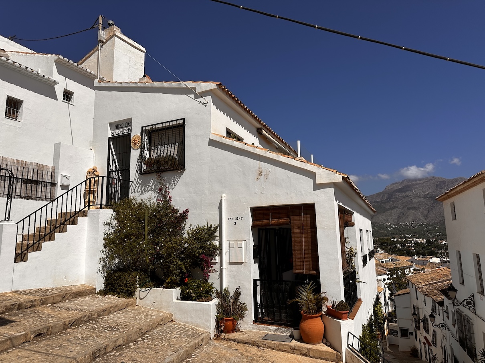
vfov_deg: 56.8
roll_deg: +1.6
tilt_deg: +9.1
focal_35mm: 24
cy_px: 182
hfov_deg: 71.6
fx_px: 336
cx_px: 242
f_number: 1.78
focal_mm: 6.86
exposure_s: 1/13699
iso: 80
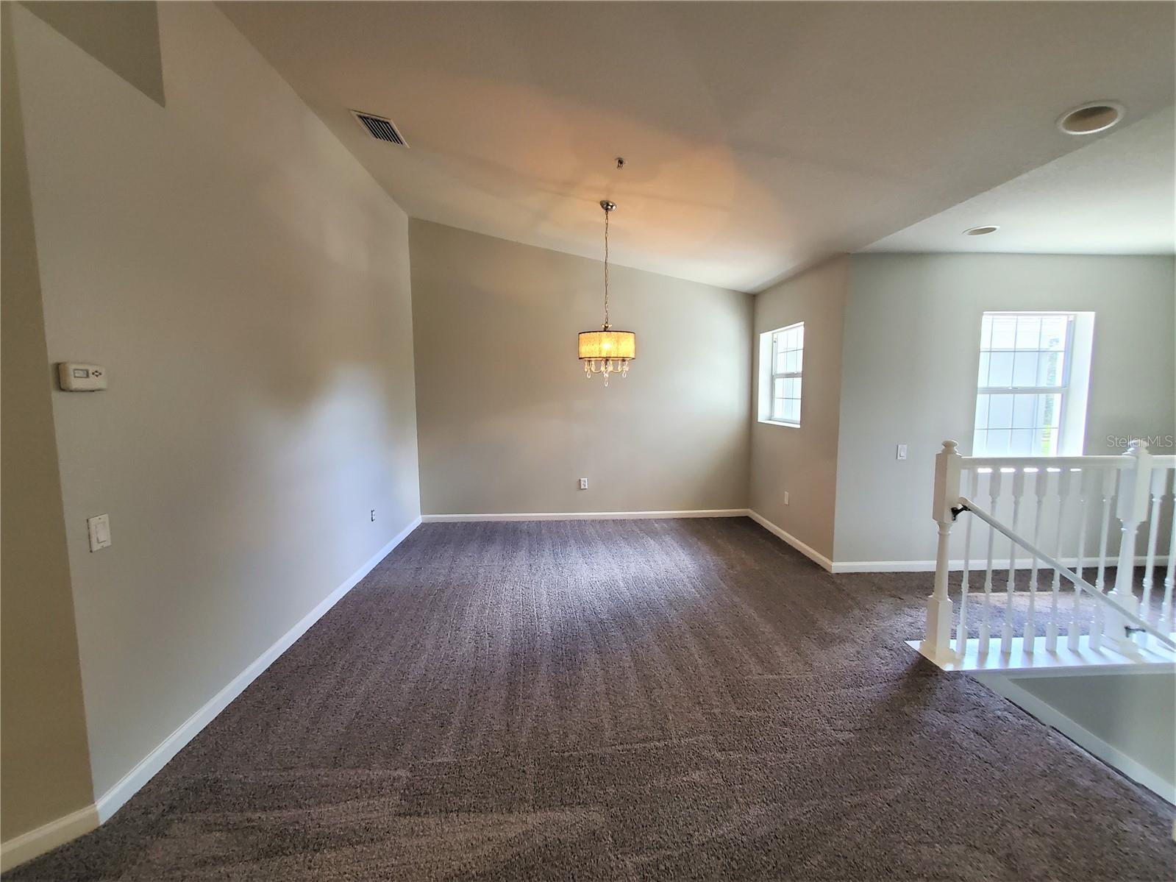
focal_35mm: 13
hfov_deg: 106.2
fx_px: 442
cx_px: 588
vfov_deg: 89.9
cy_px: 441
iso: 250
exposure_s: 1/60
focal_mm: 1.8
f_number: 2.2
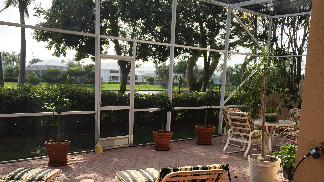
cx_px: 142
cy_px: 136
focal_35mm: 36
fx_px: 309
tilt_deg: -10.4
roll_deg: -3.1
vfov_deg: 32.2
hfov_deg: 55.1
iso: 32
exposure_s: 1/1068
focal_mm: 4.15
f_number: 2.2
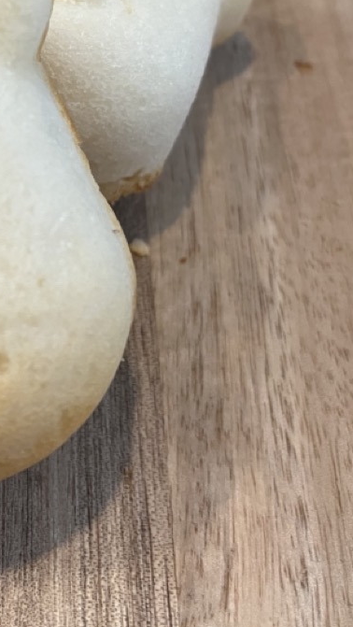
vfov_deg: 37.1
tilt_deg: -48.9
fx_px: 898
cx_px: -12
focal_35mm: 54
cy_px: 124
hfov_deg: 21.4
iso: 250
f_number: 1.6
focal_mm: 5.1
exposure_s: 1/60
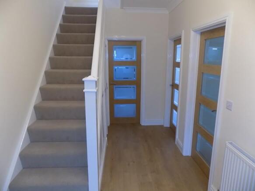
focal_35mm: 23
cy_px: 96
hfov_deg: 73.9
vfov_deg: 58.9
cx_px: 128
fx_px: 169
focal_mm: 4
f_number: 3.1
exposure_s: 1/30
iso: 360
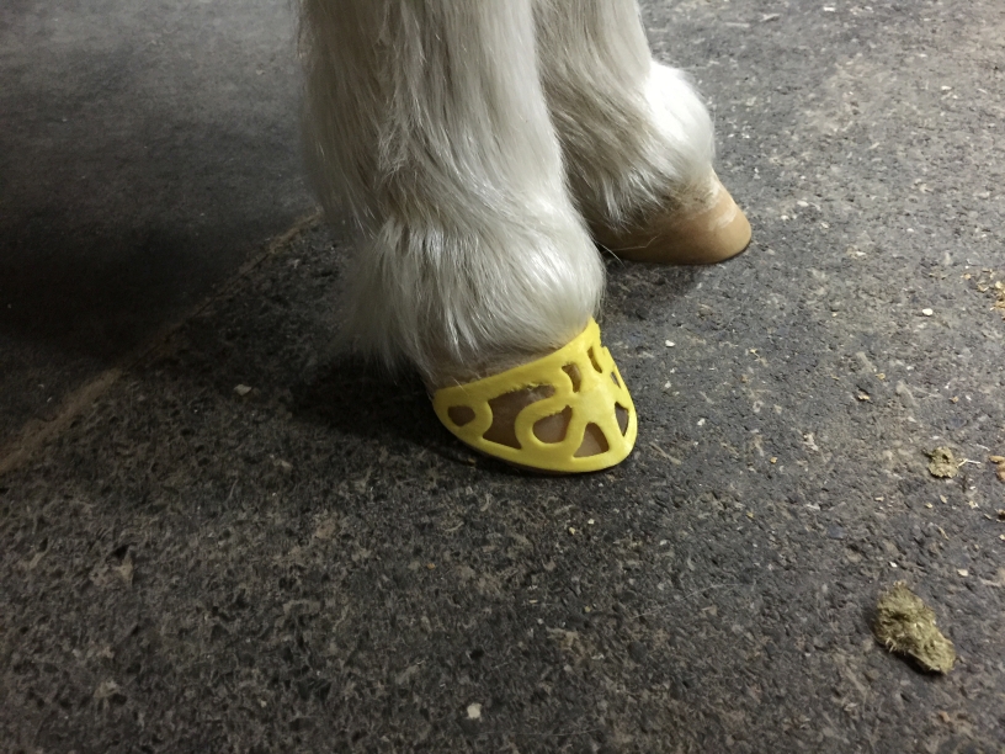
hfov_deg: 61.7
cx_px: 502
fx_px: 842
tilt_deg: -41.5
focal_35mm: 29
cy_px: 377
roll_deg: +4.7
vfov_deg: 48.2
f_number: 2.2
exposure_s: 1/4
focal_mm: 4.15
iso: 100
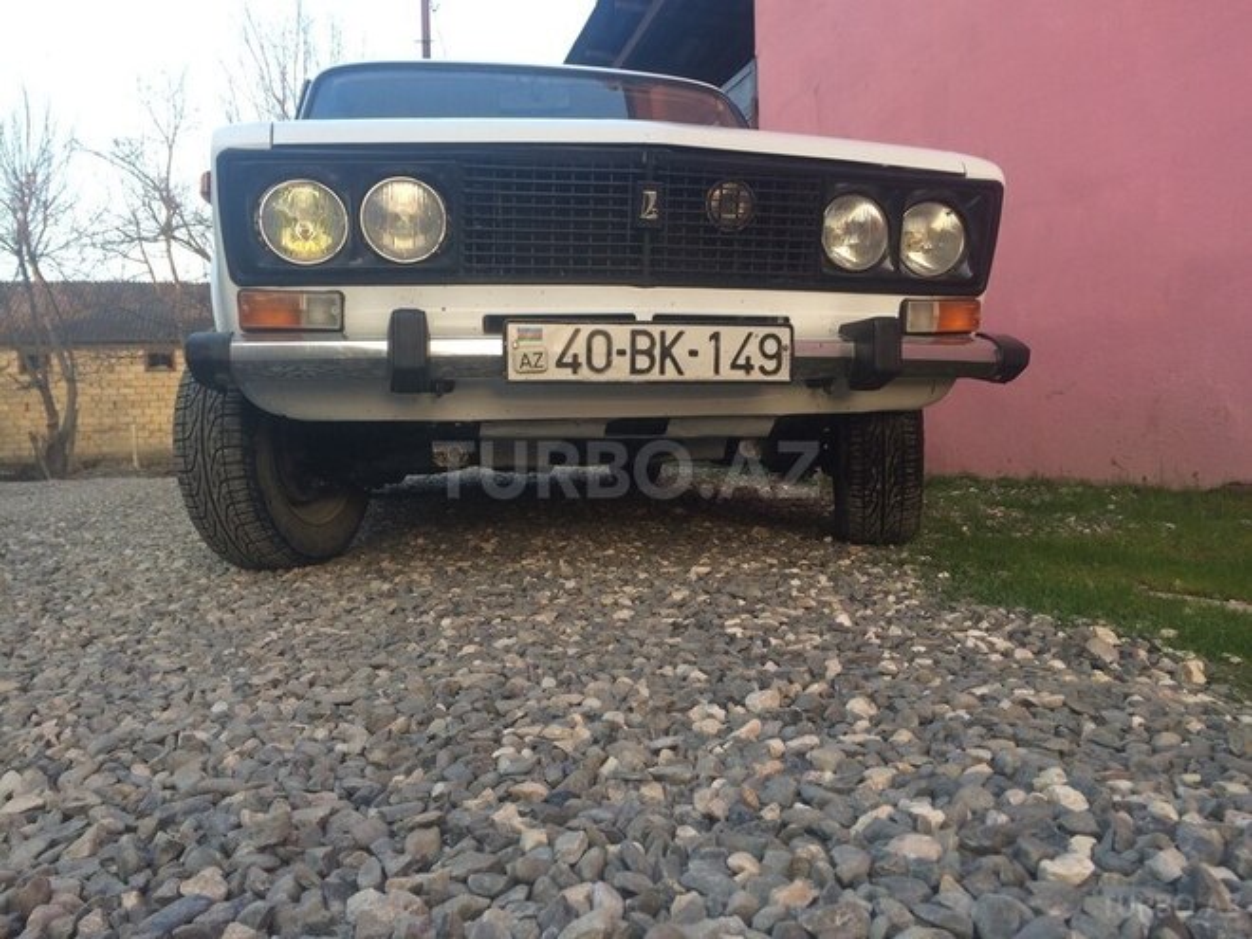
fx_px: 1049
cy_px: 470
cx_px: 626
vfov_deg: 48.2
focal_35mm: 29
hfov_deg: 61.7
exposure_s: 1/119
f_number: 2.2
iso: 32
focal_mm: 4.15
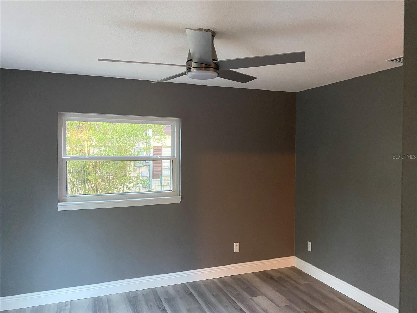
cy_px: 156
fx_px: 313
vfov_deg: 53.1
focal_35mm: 26
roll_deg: -0.5
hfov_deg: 67.3
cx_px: 208
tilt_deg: -1.2
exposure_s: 1/40
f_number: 1.8
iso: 500
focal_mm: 4.25
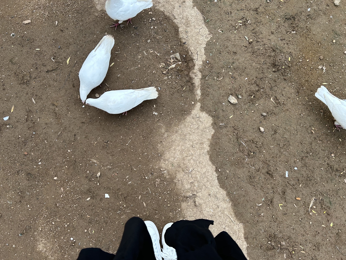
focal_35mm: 26
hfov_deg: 67.3
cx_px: 173
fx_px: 260
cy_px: 130
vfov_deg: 53.1
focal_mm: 5.7
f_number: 1.5
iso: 50
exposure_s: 1/121
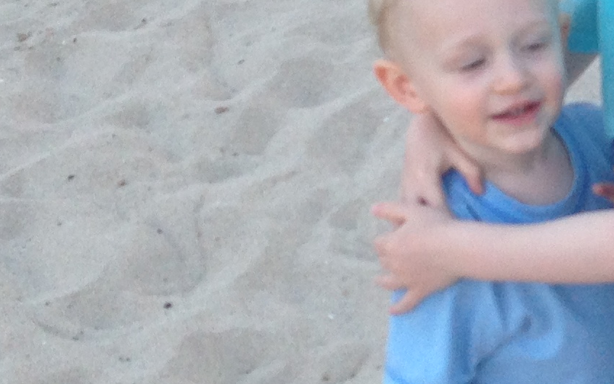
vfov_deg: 9.7
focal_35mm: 135
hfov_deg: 15.0
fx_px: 2259
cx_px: 718
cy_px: 98
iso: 64
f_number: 2.4
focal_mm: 4.12
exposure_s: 1/60
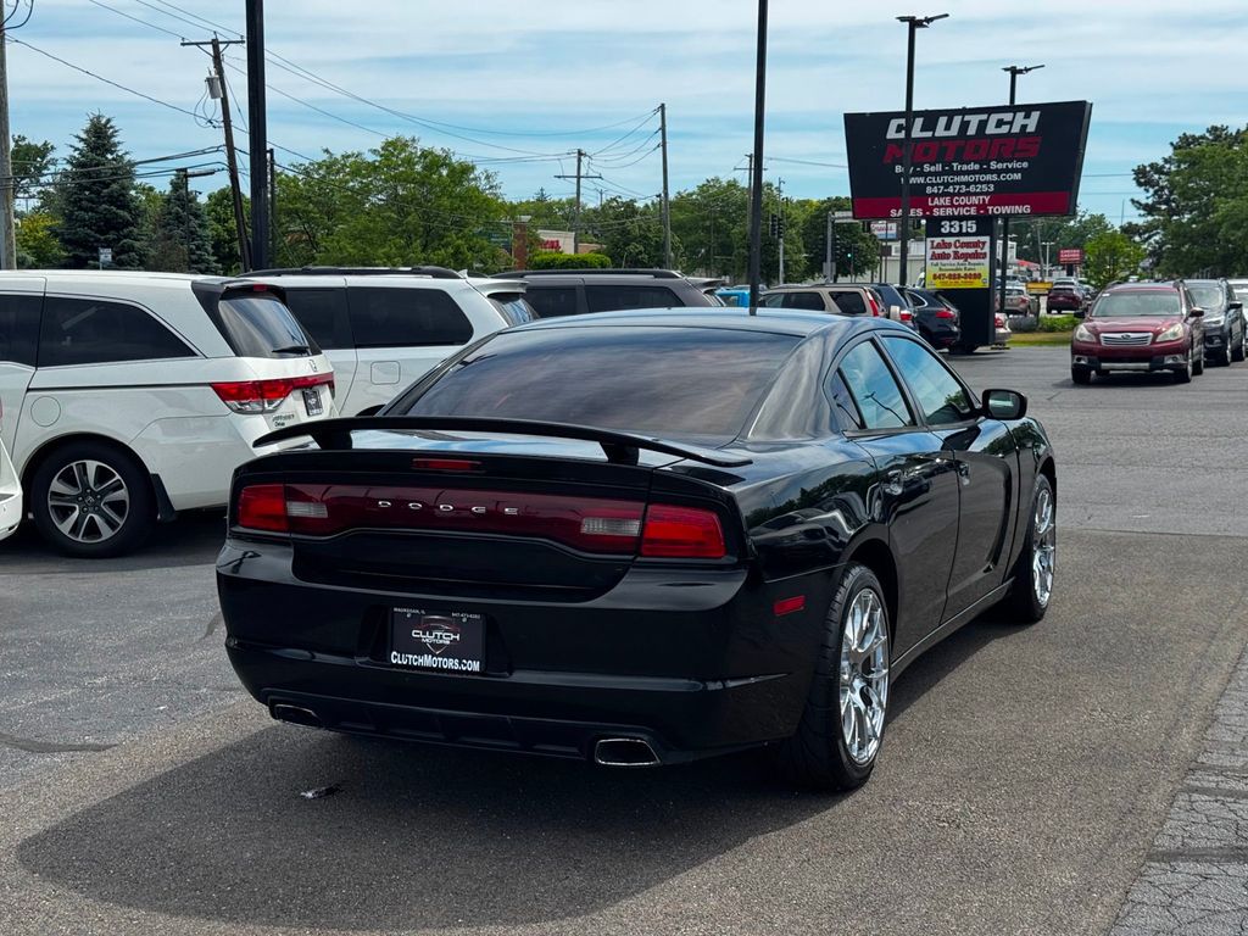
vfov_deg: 30.3
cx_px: 624
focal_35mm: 48
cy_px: 468
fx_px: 1731
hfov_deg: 39.7
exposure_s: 1/3096
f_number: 1.78
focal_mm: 6.76
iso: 64
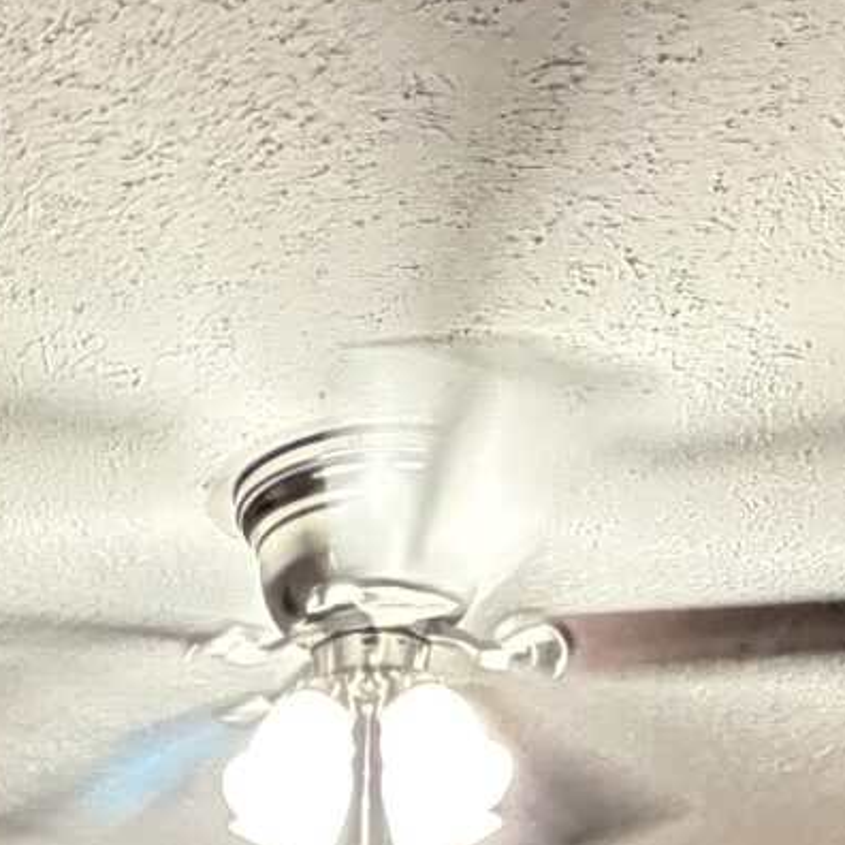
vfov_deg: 16.3
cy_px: 1713
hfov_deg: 21.0
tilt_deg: -5.7
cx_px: 6
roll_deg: -1.0
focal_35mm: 80
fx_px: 2209
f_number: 2.2
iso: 1000
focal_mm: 2.22
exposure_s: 1/40
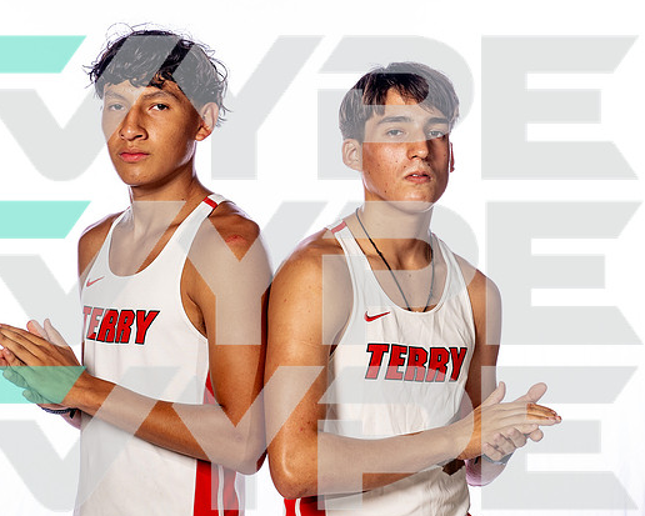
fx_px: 1642
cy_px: 274
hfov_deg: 22.2
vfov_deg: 17.9
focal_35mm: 86
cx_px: 296
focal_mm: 70
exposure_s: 1/250
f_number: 8
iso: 250
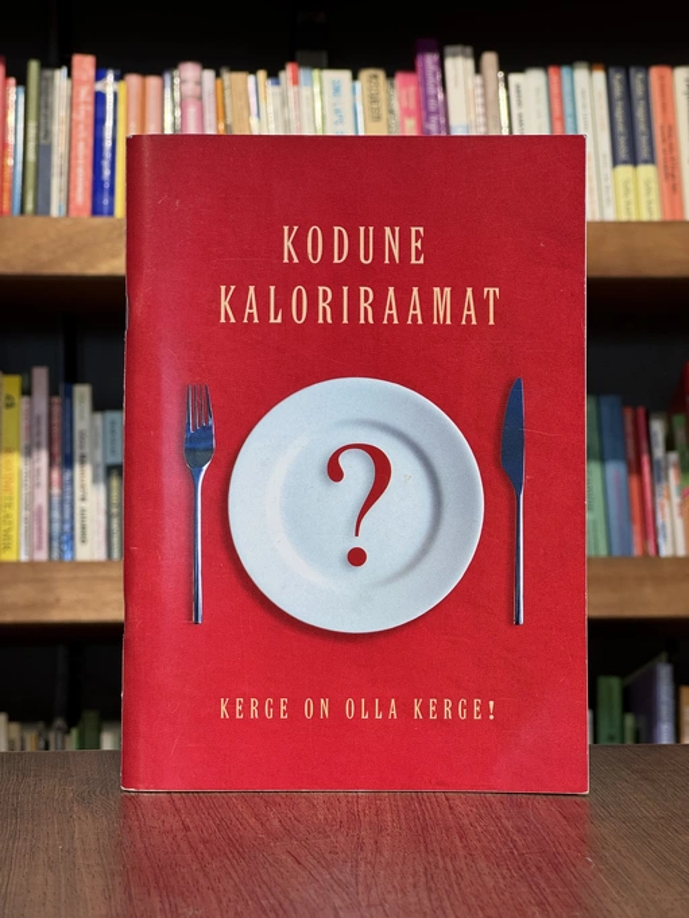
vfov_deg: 25.3
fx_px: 2043
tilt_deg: +1.2
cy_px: 459
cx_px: 344
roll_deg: -0.5
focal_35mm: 77
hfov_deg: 19.1
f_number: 2.8
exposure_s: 1/99
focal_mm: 9
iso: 160
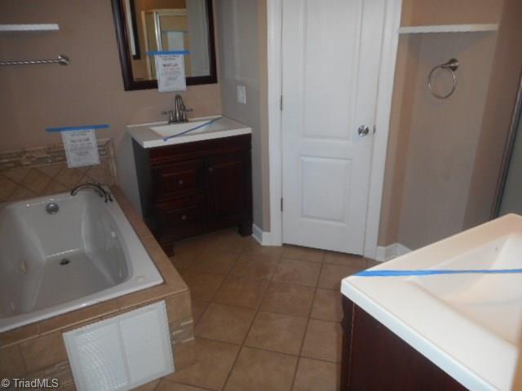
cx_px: 261
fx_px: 377
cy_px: 196
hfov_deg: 69.4
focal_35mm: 25
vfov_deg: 54.9
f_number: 3.7
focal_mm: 4.5
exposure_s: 1/25
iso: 200
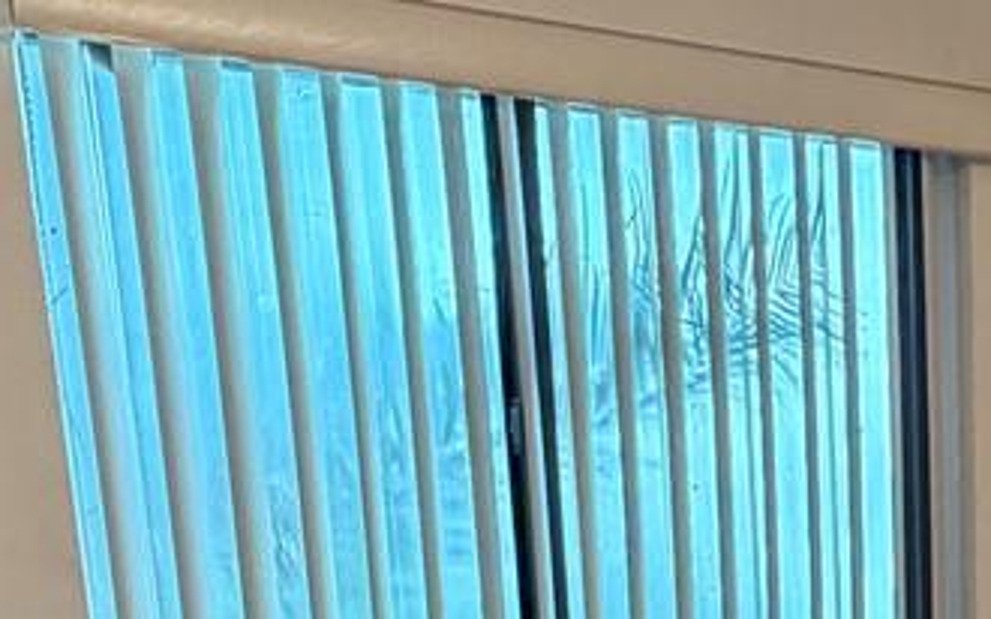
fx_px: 1944
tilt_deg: -15.7
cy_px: 1058
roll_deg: +1.4
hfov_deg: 27.2
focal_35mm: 72
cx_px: 952
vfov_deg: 15.8
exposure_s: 1/60
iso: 320
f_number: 2.2
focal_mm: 2.22
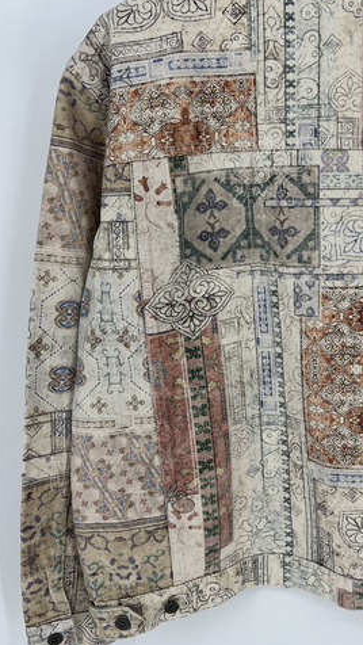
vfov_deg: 55.2
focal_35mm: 36
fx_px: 616
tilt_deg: -12.3
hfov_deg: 32.1
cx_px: 282
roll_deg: +1.7
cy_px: 293
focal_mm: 5.7
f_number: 1.5
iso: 50
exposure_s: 1/666
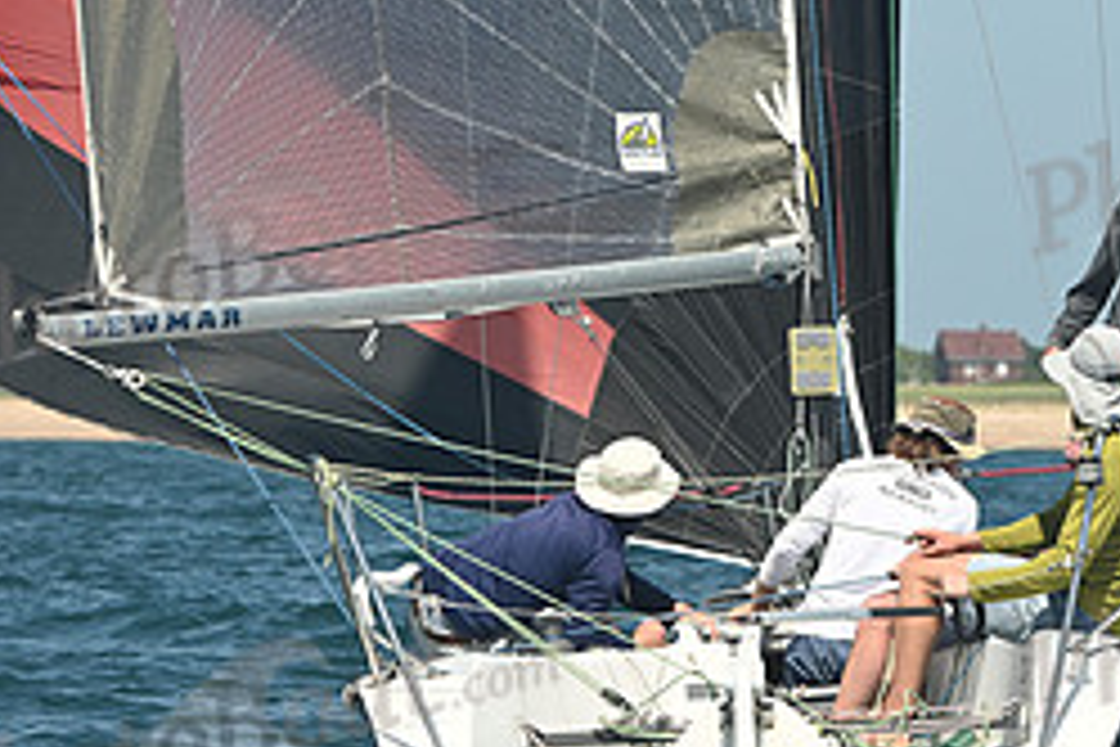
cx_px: 796
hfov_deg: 4.9
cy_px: 434
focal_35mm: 419
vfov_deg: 3.3
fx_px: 13035
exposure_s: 1/1000
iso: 320
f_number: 9
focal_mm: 180
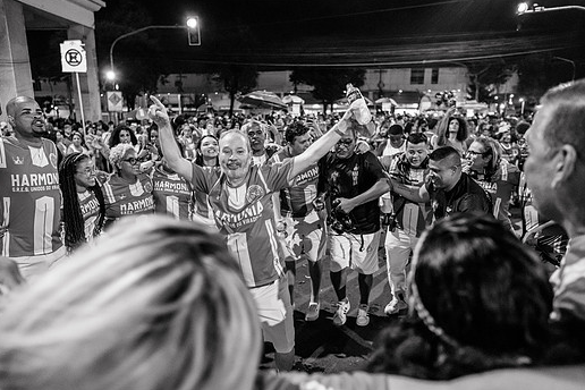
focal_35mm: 27
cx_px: 287
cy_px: 214
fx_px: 439
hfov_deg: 67.4
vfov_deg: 47.9
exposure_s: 1/200
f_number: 2.2
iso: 5000
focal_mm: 24
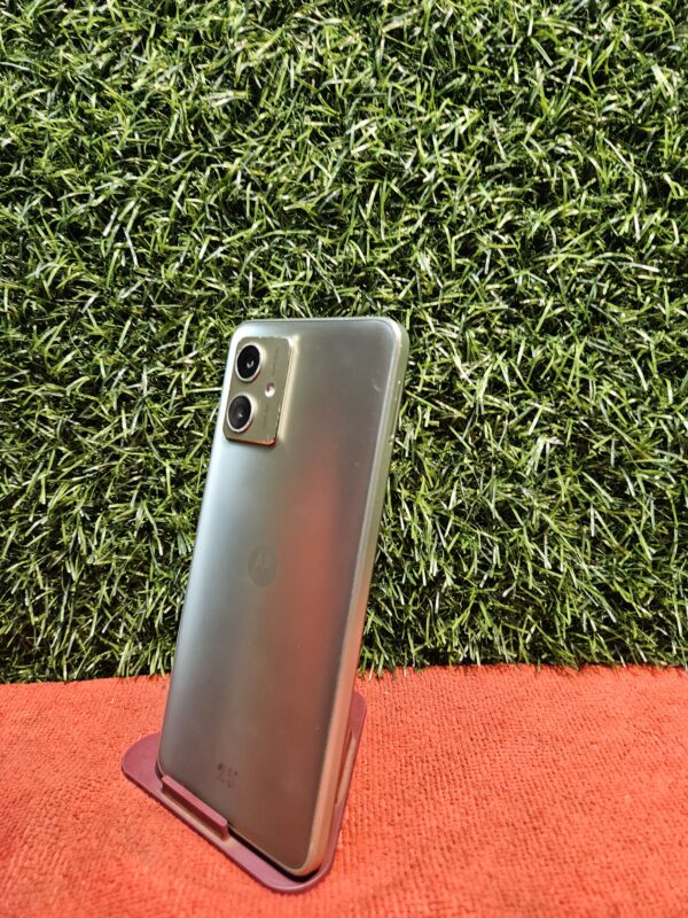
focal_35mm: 23
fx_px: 610
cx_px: 344
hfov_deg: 58.9
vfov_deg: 73.9
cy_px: 459
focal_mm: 5.4
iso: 1000
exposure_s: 1/100
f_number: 1.8
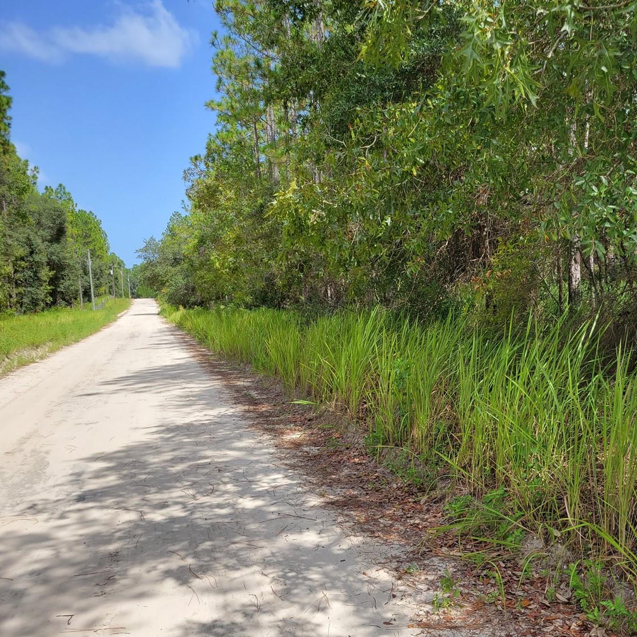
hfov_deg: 48.4
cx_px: 452
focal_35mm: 33
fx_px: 687
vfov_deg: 49.7
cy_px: 333
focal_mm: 5.4
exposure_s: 1/1123
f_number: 1.8
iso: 40
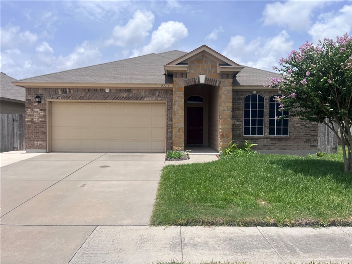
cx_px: 176
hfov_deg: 67.3
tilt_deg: -0.9
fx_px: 264
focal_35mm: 26
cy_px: 132
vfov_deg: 53.1
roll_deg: +0.1
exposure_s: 1/5319
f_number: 1.6
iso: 50
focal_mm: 5.1
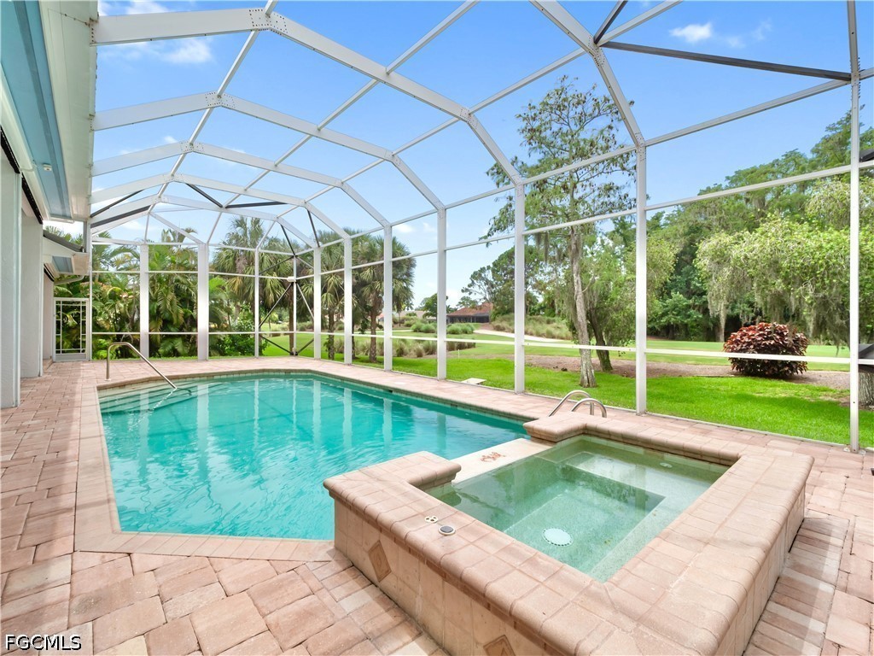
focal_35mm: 14
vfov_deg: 85.7
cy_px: 328
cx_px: 437
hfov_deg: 102.1
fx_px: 353
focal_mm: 7
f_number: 7.1
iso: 200
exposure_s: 1/250
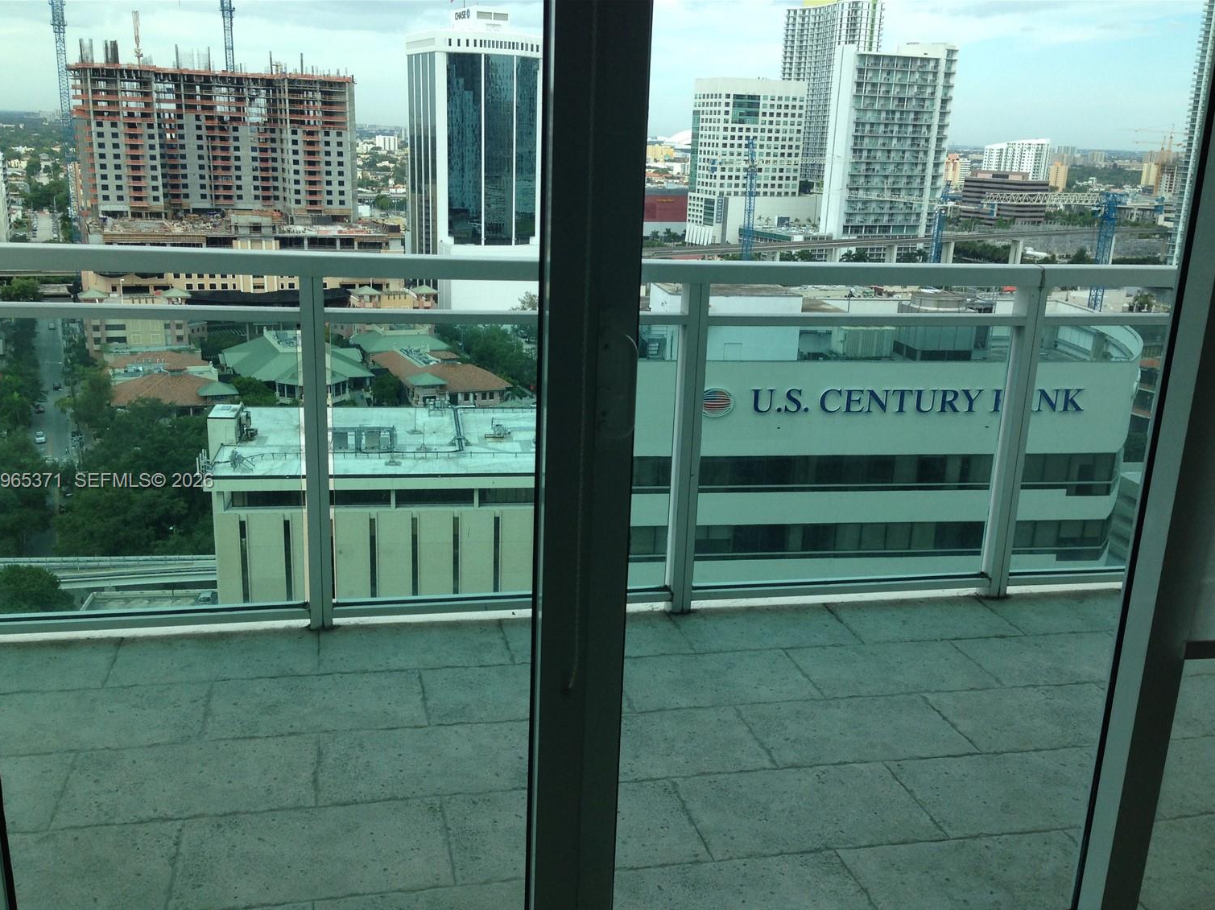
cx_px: 607
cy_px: 482
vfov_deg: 40.7
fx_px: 1228
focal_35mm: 35
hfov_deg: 52.6
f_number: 2.4
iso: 50
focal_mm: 4.12
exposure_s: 1/463
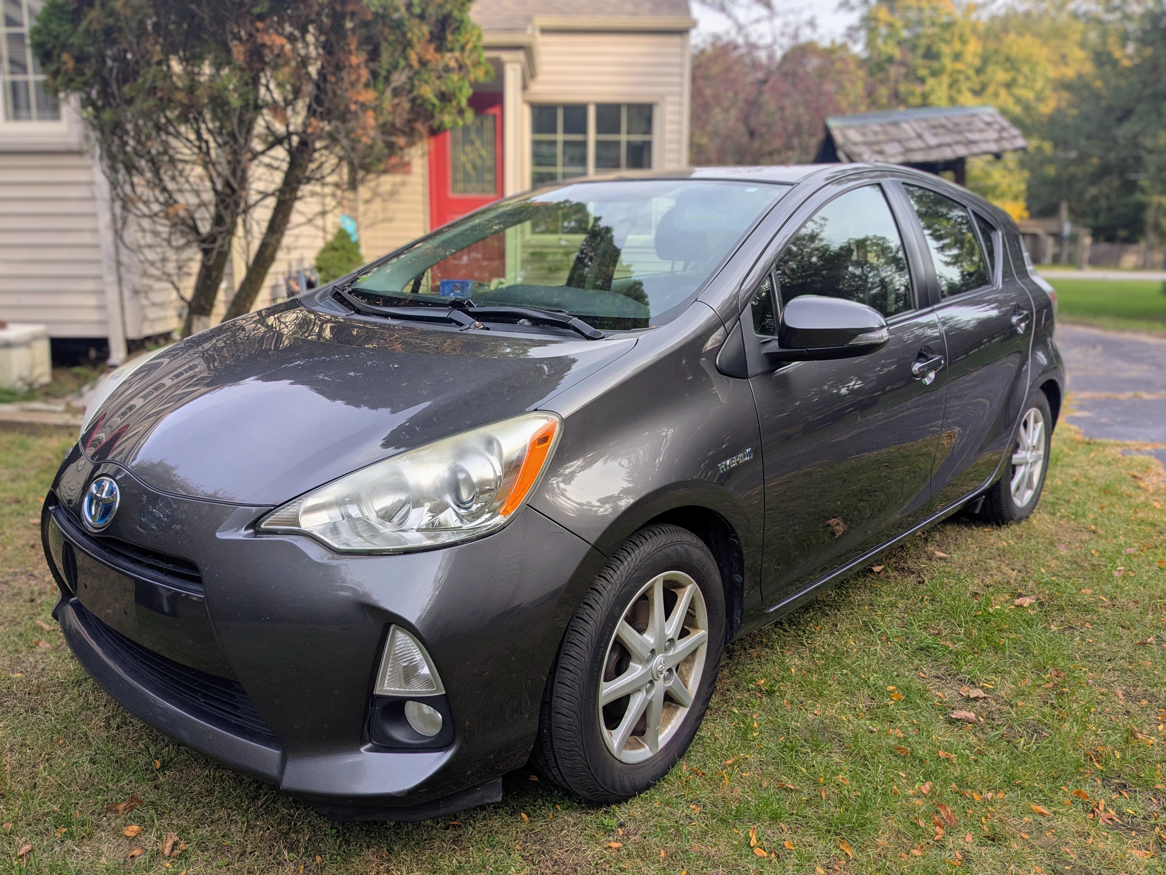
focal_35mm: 27
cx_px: 583
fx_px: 909
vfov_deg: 51.4
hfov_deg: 65.3
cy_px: 438
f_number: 1.73
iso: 54
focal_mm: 4.38
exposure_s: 1/1017
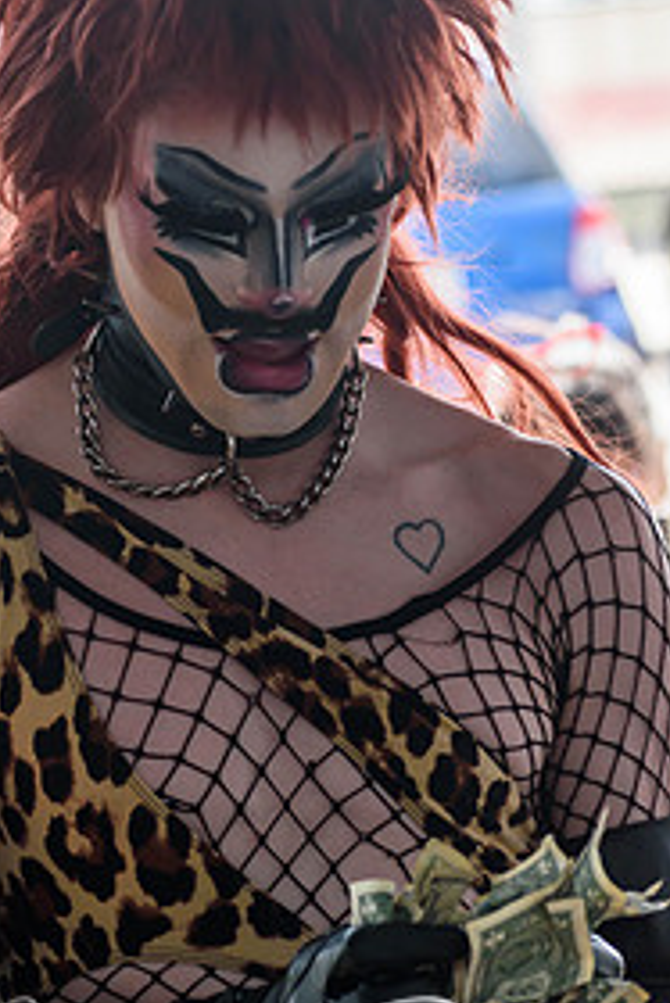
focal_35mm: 253
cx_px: 208
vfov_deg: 8.1
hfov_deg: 5.4
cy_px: 480
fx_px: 7054
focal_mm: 105
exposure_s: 1/500
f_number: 5.6
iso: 320
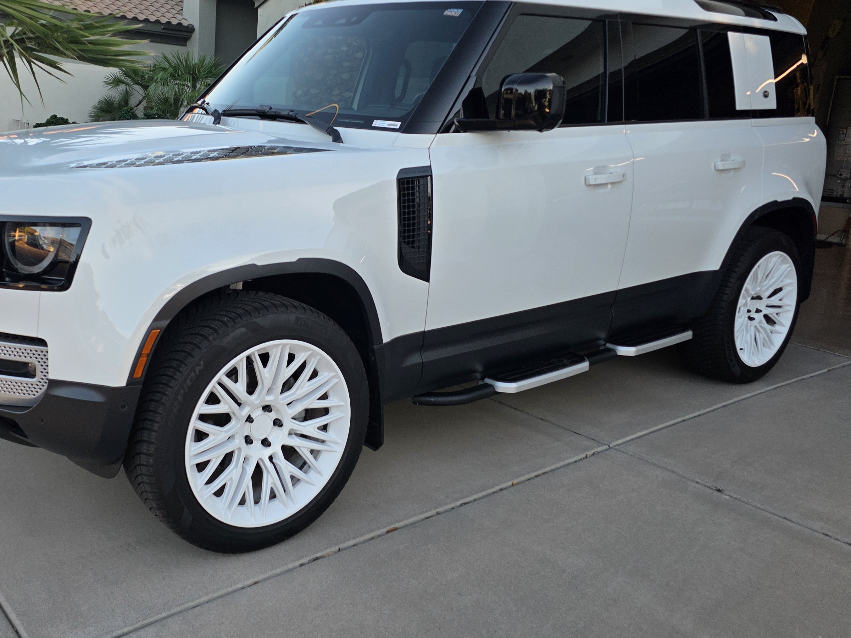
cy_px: 285
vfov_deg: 41.7
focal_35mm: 34
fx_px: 836
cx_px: 314
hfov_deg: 53.3
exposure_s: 1/359
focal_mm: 6.3
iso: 40
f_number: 1.7
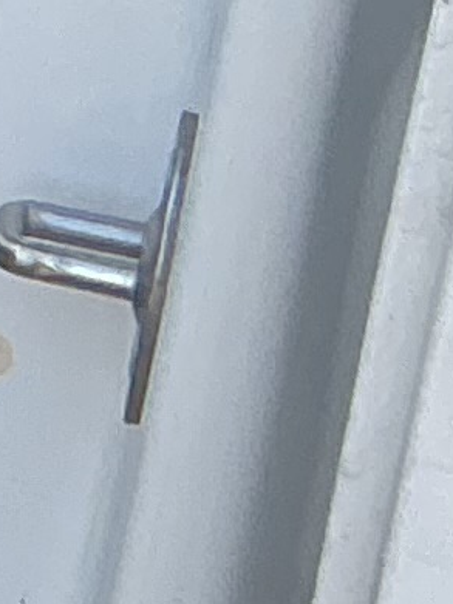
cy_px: -335
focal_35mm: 289
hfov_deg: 4.2
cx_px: -2149
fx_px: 5045
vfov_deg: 6.7
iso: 64
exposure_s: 1/87
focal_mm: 3
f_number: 1.8
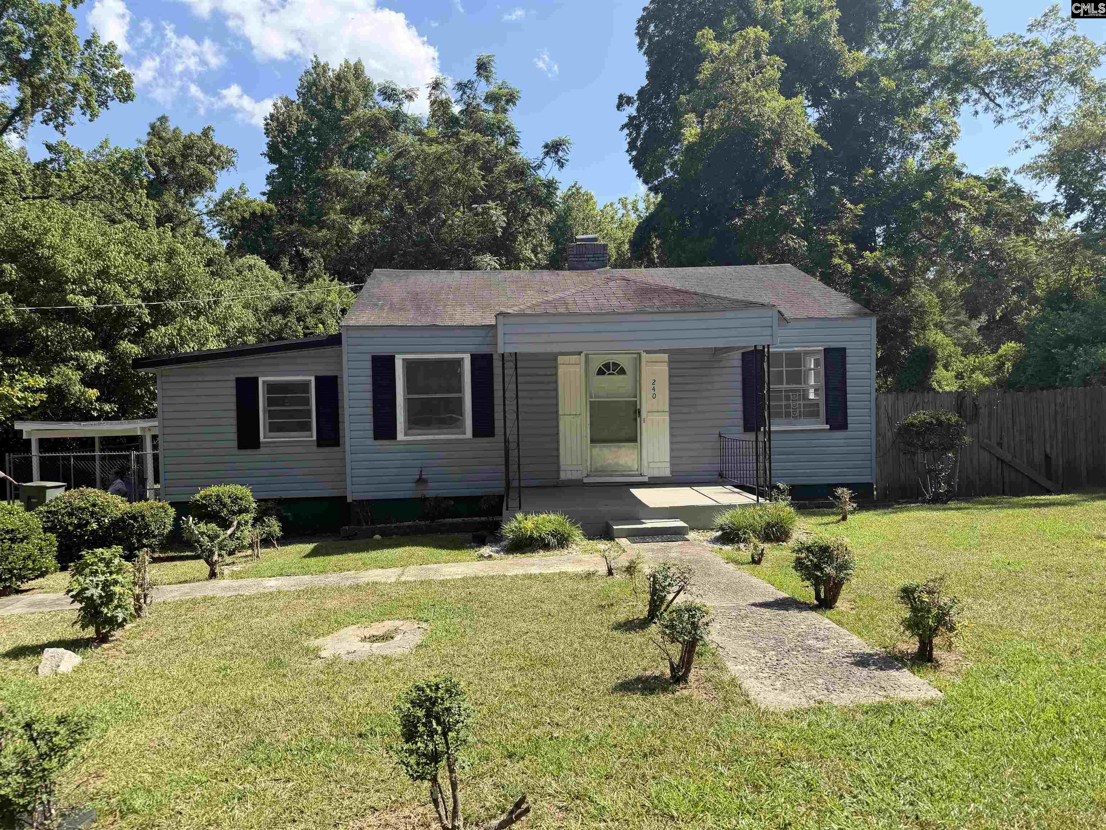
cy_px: 415
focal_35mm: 24
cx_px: 553
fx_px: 767
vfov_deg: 56.8
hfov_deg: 71.6
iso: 80
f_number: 1.78
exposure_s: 1/2169
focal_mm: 6.76
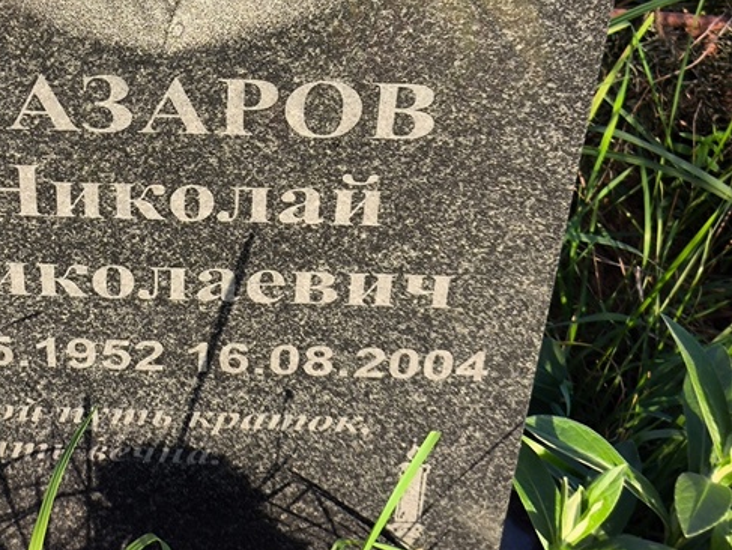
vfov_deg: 17.9
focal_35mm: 82
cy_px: 135
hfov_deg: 23.4
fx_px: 1735
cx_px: 133
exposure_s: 1/450
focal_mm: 4.71
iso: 50
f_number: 1.7
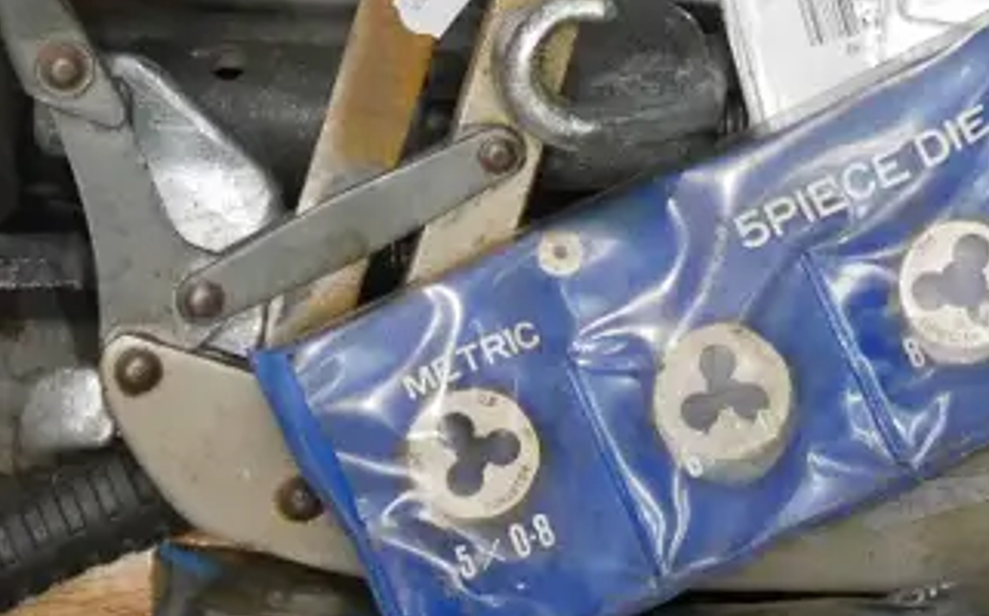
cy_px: -310
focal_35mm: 149
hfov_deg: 13.9
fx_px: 4013
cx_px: 949
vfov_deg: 8.6
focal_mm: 22
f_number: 4.9
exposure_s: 1/60
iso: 3200
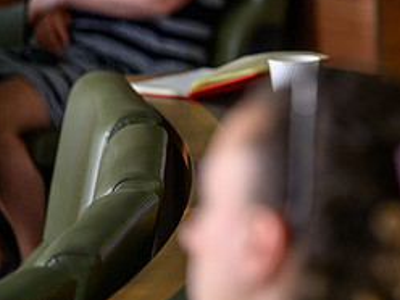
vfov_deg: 4.3
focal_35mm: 342
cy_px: -9
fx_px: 3952
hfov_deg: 5.8
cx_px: 466
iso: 1800
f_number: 2.8
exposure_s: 1/200
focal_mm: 150
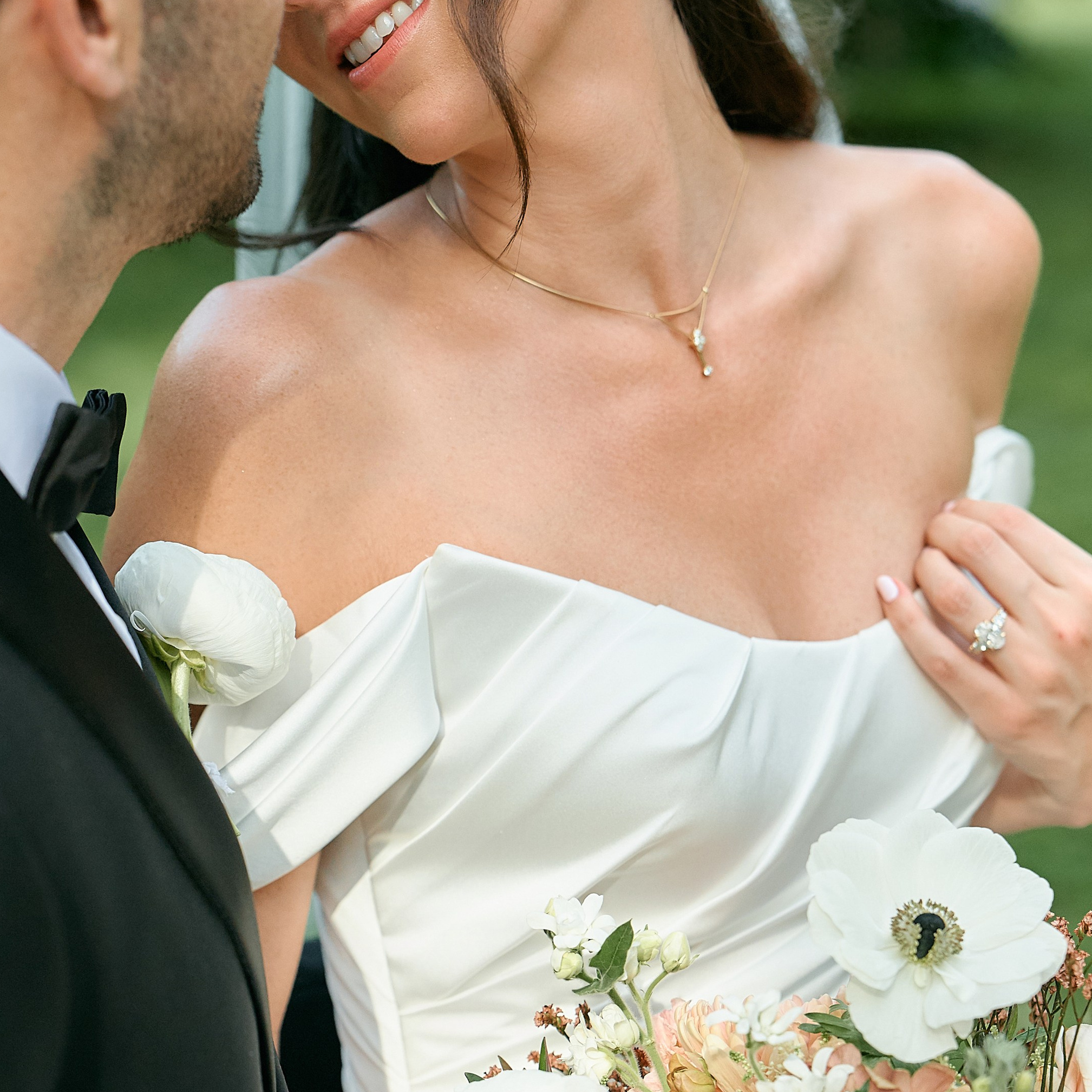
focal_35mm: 89
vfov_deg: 19.5
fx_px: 3176
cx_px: 501
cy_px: 554
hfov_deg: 19.5
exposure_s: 1/5000
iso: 640
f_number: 2.5
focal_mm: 55
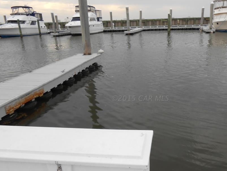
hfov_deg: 54.8
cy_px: 98
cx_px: 140
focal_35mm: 33
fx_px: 216
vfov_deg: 42.8
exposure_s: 1/320
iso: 80
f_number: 3.5
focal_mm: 4.6
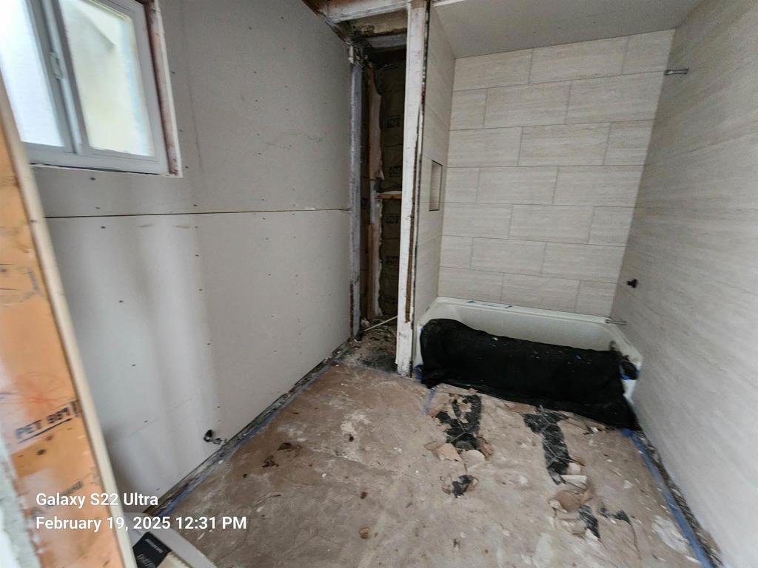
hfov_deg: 106.2
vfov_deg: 89.9
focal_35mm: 13
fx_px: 285
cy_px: 284
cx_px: 379
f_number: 2.2
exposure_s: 1/30
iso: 400
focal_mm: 2.2
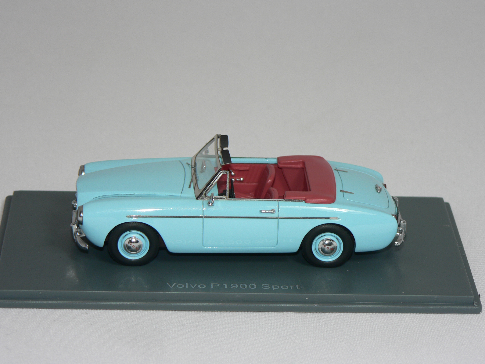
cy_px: 182
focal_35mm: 130
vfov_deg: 11.4
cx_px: 242
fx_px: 1821
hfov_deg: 15.2
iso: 80
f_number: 3.2
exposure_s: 1/60
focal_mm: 21.6
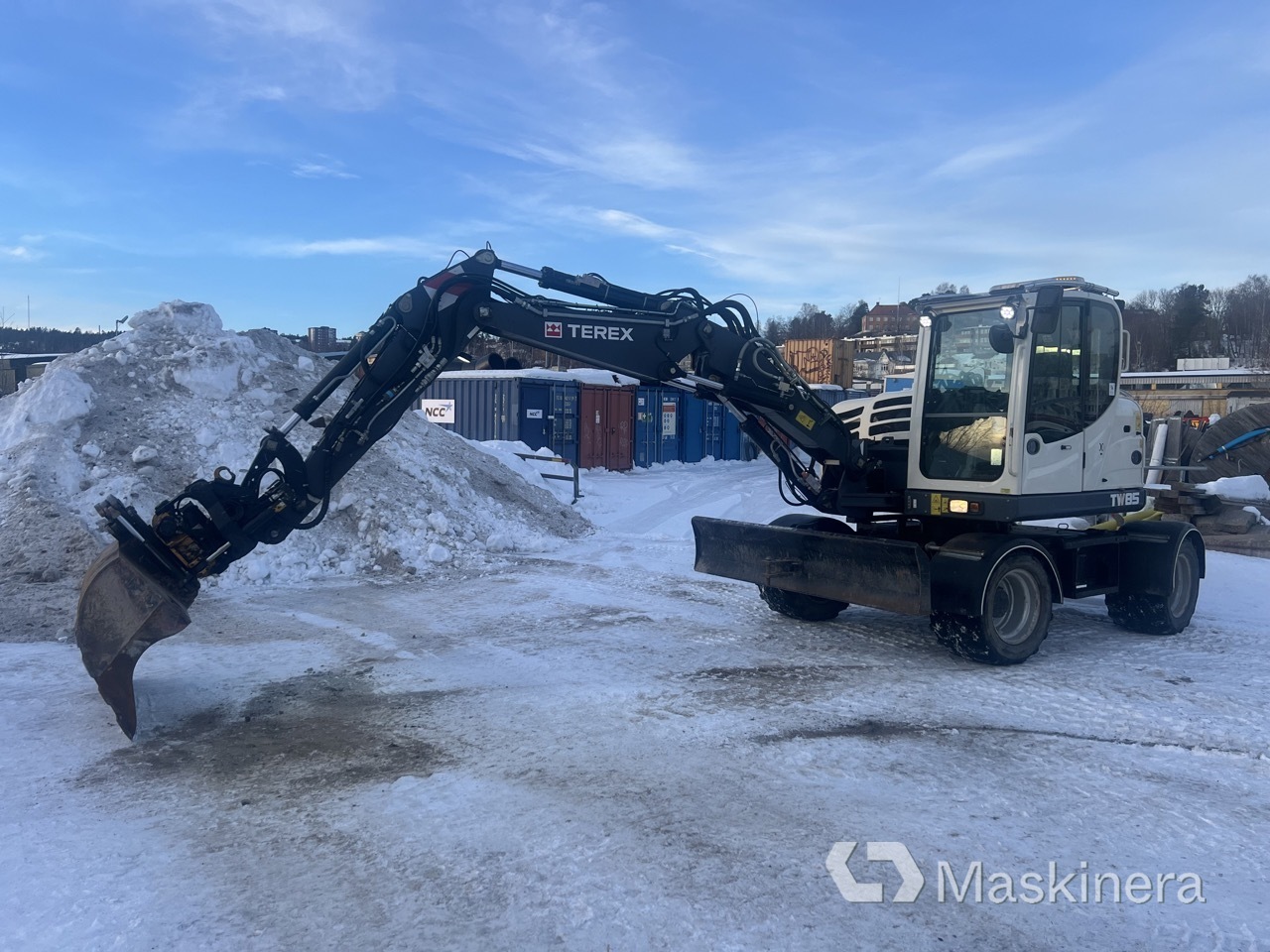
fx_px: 954
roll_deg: +0.6
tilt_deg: -3.3
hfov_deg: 67.3
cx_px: 635
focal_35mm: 26
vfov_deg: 53.1
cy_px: 476
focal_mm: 5.7
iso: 50
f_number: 1.5
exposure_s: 1/1068
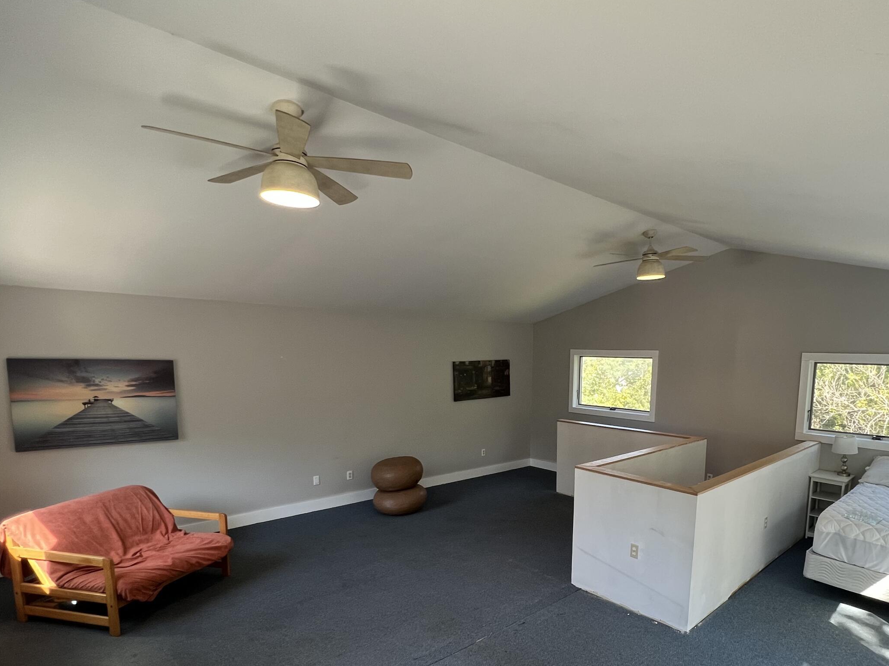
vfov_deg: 67.3
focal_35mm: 19
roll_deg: -1.5
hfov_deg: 83.4
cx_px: 542
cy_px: 426
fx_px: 488
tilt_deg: -10.0
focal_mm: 1.57
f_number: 1.8
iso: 200
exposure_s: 1/120
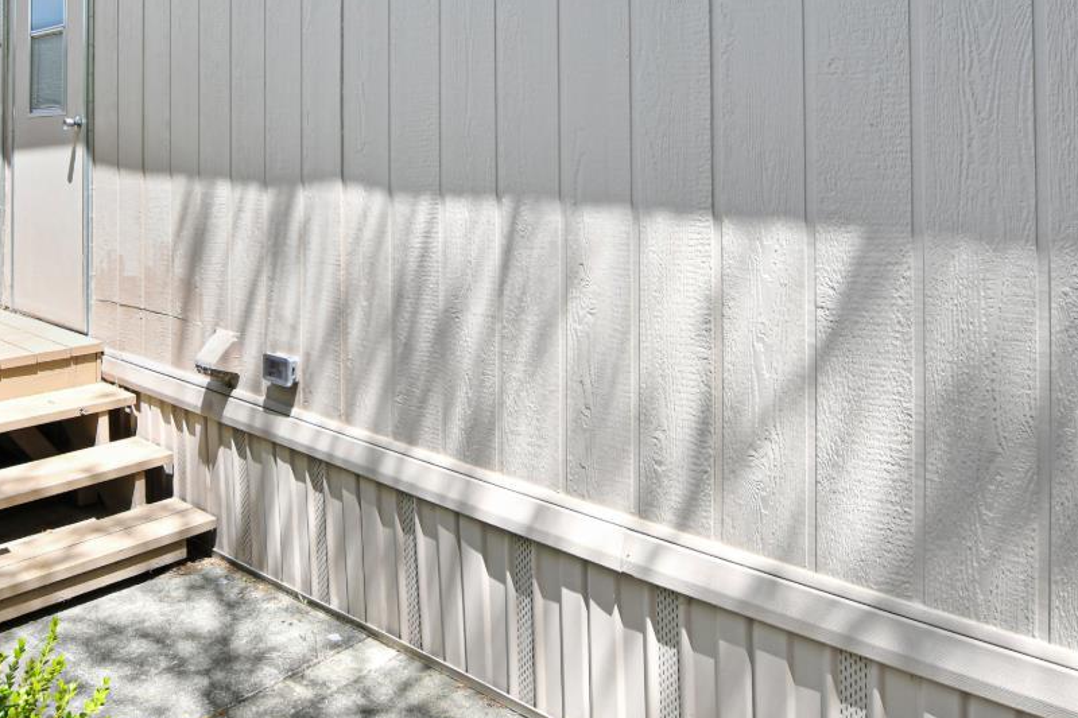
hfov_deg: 61.3
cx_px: 416
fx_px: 898
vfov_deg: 41.5
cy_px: 131
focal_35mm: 30
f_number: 8
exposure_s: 1/250
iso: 100
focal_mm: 11
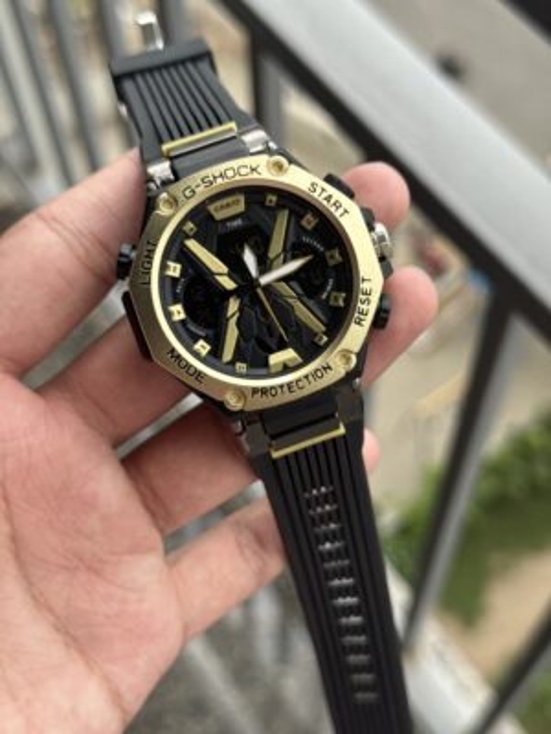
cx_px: 276
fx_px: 1019
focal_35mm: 48
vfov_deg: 39.7
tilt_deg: -59.8
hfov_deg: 30.3
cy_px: 367
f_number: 1.78
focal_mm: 6.76
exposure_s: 1/715
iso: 64
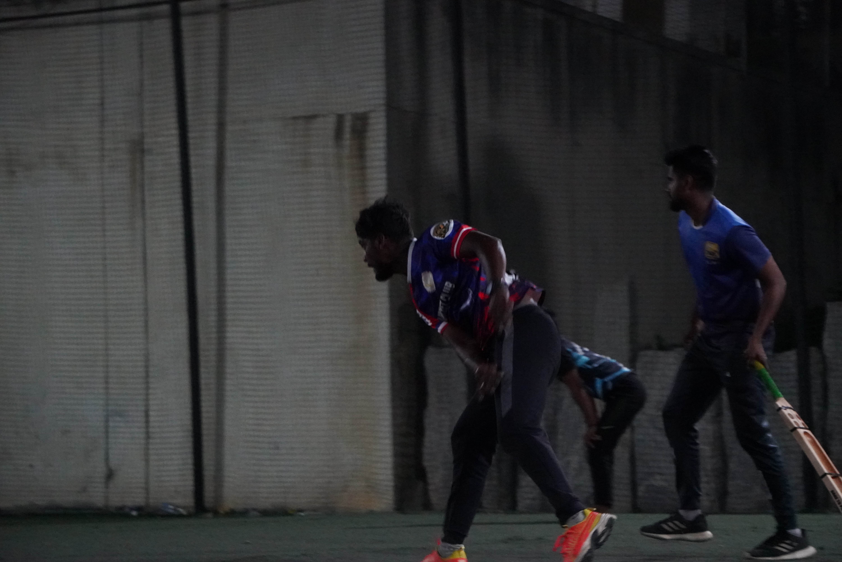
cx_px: 421
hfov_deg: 17.5
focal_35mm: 117
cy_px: 281
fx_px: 2736
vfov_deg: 11.7
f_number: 5.6
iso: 8000
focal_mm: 78
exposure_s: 1/125
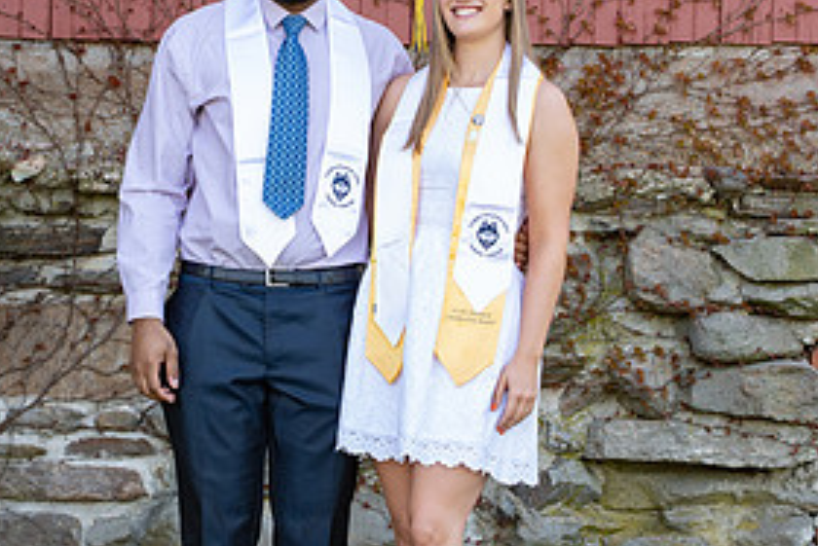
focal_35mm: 217
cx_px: 397
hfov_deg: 9.5
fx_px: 4933
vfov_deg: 6.3
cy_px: 321
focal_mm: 90
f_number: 4.5
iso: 200
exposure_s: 1/125
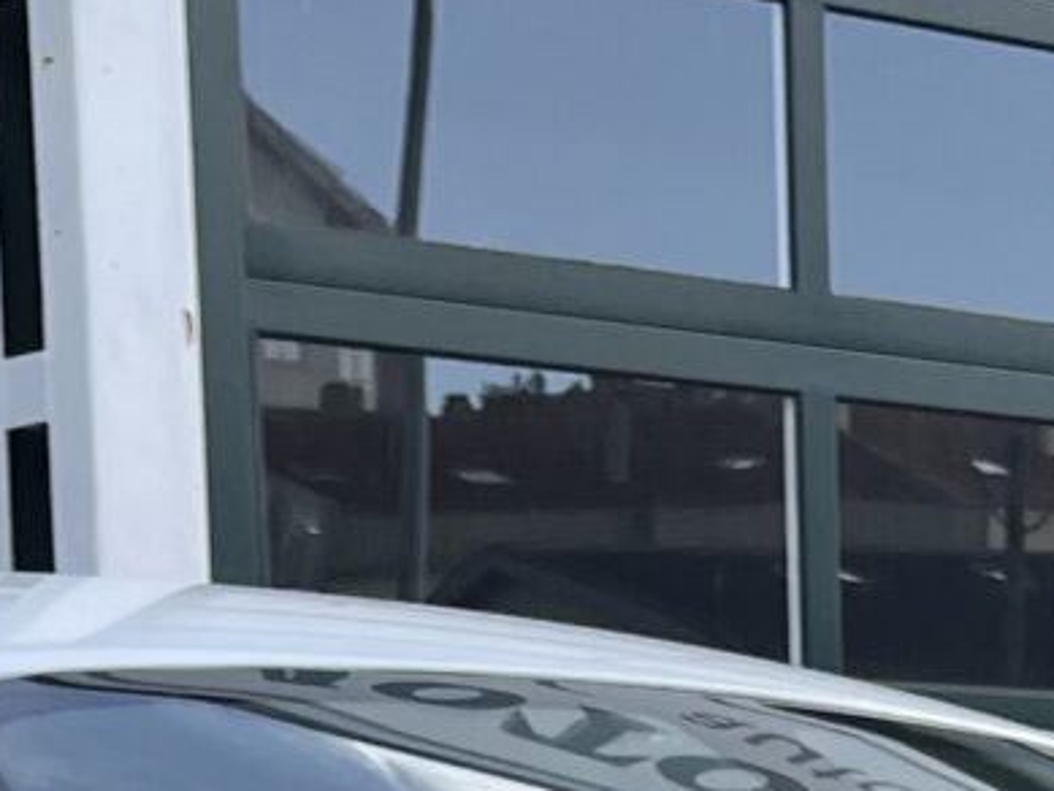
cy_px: 2116
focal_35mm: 171
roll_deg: +0.3
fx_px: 5208
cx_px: 1008
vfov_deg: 7.8
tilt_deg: -10.2
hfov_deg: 11.5
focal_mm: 5.1
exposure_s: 1/906
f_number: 1.6
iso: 50
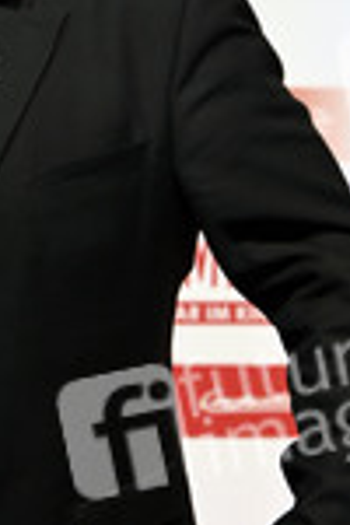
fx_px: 3762
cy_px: 242
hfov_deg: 5.3
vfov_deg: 8.0
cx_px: -80
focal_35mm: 258
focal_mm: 97
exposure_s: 1/200
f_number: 6.3
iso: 1250
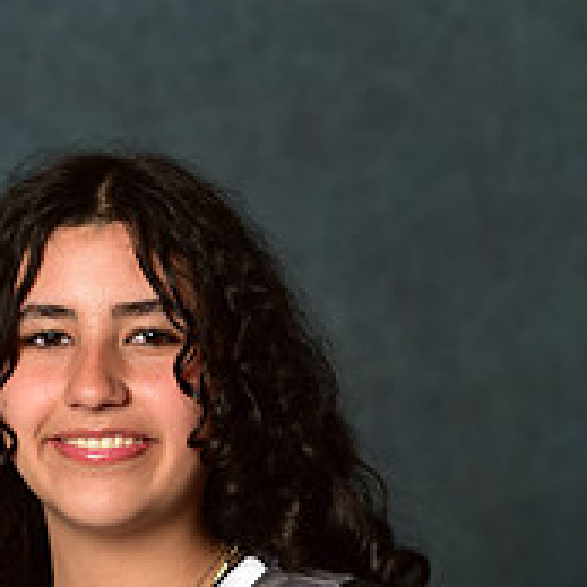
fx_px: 9286
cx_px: 73
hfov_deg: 3.6
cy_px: 784
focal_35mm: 484
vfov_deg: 3.6
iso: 200
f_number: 4.5
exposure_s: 1/200
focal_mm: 170
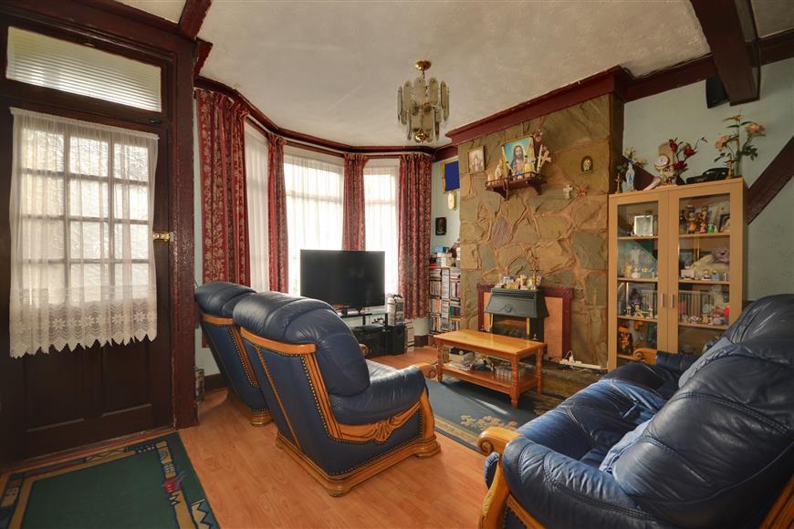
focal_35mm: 15
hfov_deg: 100.4
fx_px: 331
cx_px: 397
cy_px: 264
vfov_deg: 77.3
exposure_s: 1/125
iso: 200
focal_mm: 10
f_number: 6.3
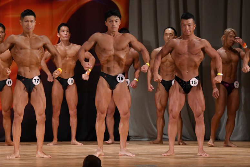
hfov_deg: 8.1
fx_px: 1770
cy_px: 84
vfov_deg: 5.4
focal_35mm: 255
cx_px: 125
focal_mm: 170
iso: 3200
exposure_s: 1/400
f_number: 5.6
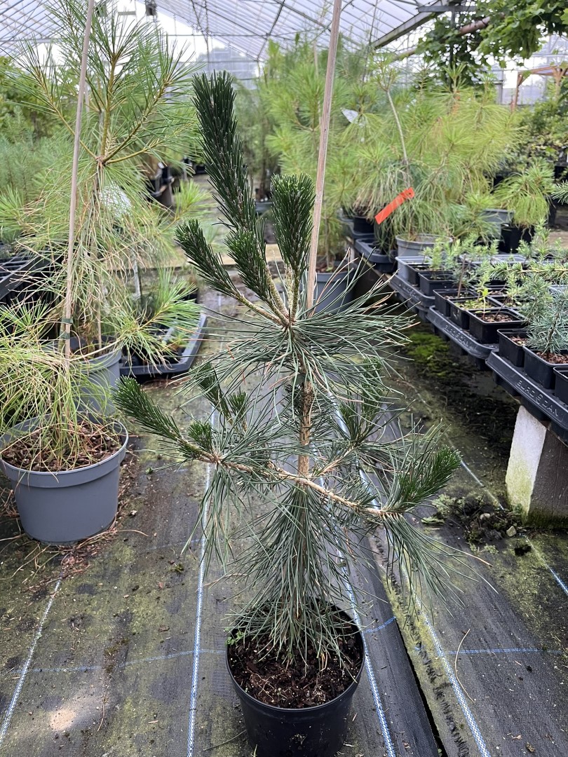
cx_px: 284
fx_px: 569
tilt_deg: -22.0
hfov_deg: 53.1
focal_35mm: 26
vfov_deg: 67.3
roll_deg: +1.3
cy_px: 378
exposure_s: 1/90
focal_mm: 5.1
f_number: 1.6
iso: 125
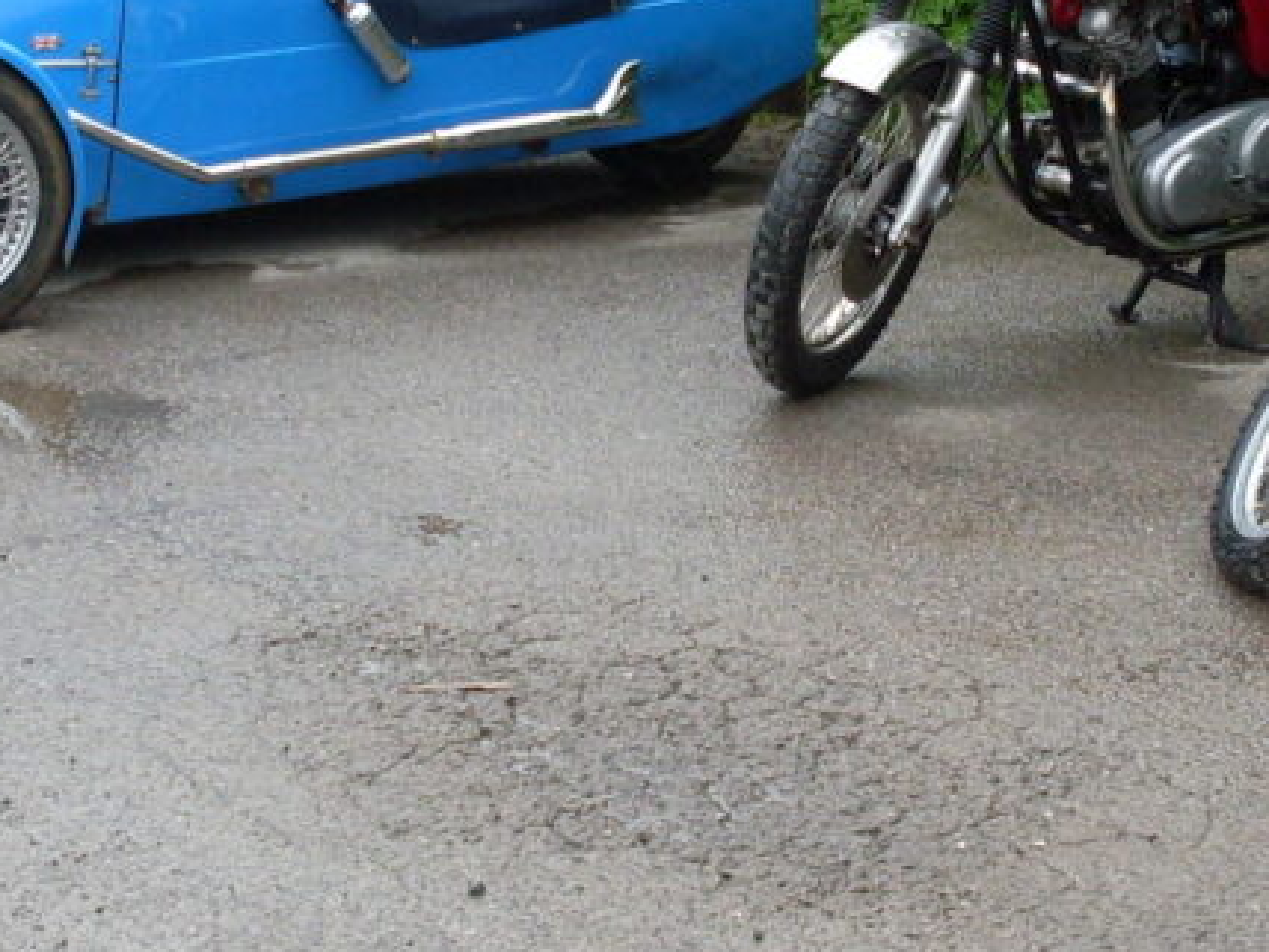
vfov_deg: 16.2
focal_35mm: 91
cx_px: 845
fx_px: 3336
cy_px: 297
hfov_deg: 21.5
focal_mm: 6.3
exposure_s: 1/350
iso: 80
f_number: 2.8
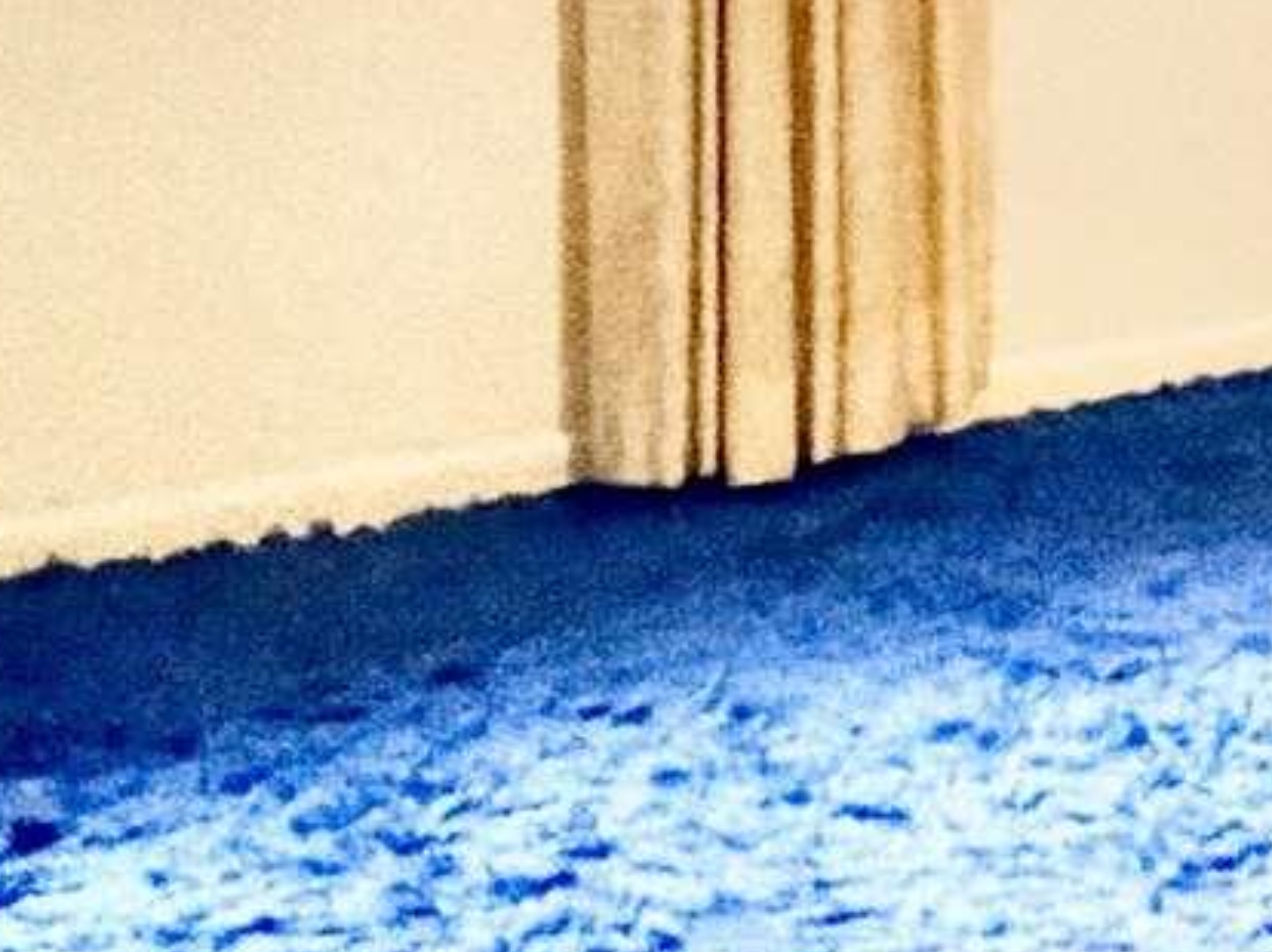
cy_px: -571
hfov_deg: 13.2
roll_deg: +0.4
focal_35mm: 104
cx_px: 3198
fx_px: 3819
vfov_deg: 13.2
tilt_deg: +0.7
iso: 1250
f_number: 2.2
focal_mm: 2.22
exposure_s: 1/30
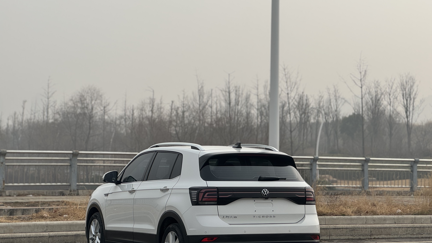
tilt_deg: +1.7
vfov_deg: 14.4
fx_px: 962
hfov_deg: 25.3
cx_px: 216
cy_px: 135
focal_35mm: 84
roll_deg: -0.4
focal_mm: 9
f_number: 2.8
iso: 25
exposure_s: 1/1815
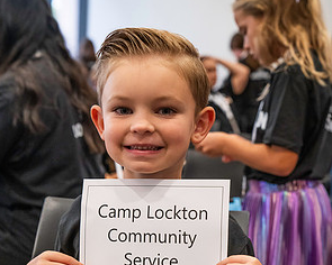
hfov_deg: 23.0
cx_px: 165
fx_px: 816
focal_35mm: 83
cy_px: 221
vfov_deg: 18.3
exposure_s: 1/200
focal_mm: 58
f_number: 5
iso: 4000
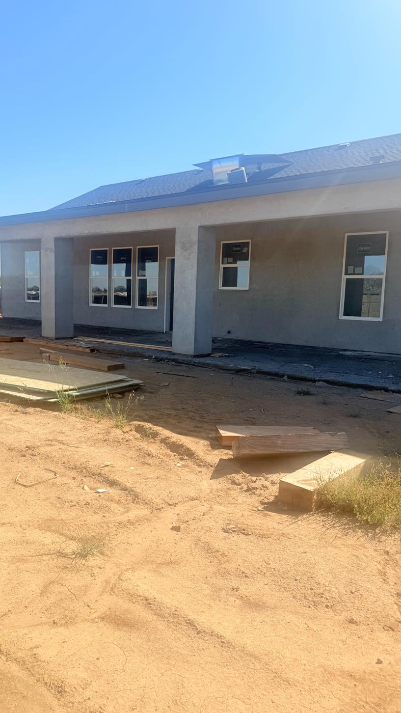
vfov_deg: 69.8
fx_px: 510
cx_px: 171
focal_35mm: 27
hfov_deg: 42.8
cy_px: 348
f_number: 1.78
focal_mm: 6.76
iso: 80
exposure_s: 1/5319
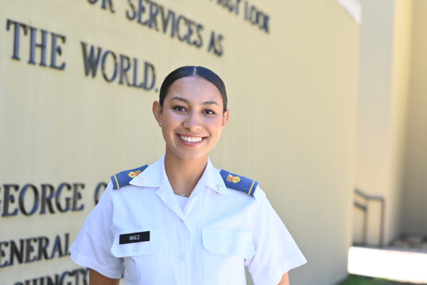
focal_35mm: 58
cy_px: 152
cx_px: 195
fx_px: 688
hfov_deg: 34.5
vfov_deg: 23.4
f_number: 3.2
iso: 100
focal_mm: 50
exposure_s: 1/250
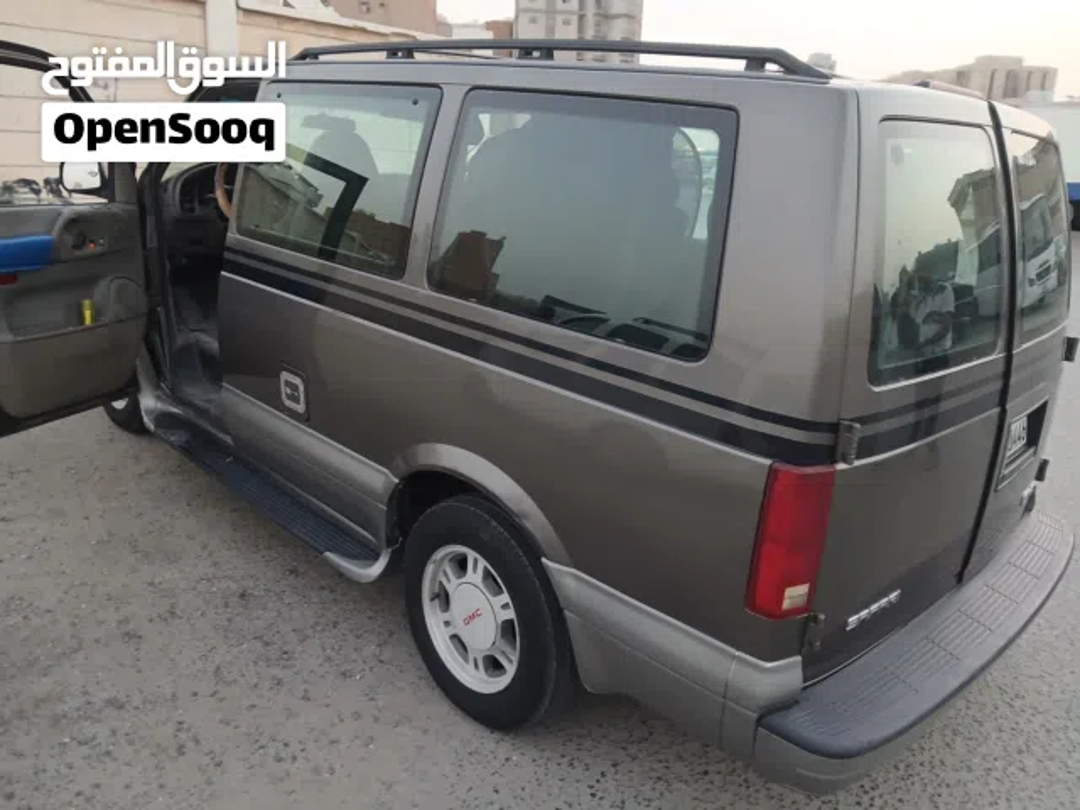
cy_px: 405
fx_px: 811
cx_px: 540
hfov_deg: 67.3
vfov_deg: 53.1
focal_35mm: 26
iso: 200
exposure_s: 1/50
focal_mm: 3.98
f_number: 1.8
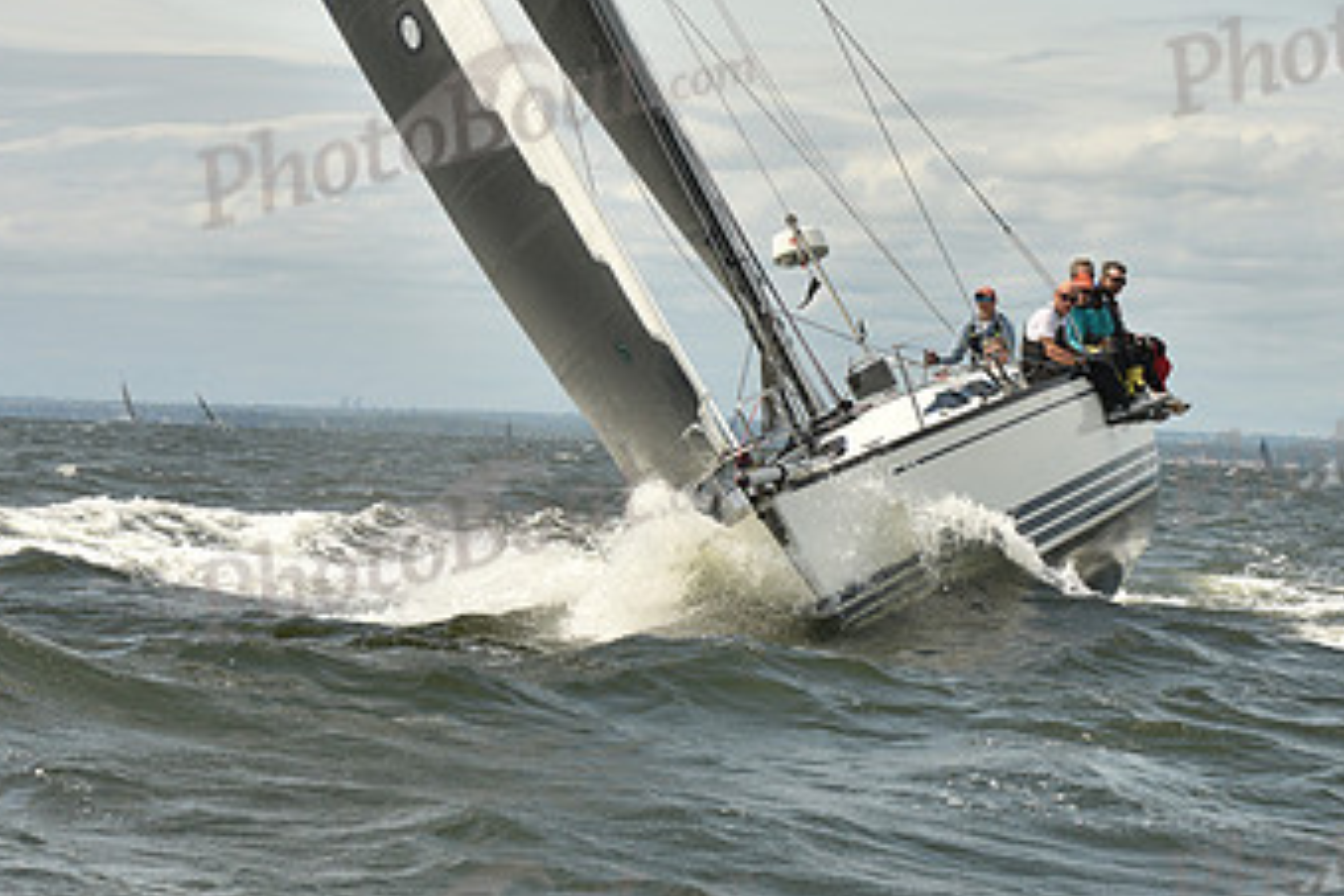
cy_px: 276
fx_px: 5488
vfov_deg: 9.3
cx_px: 963
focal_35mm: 147
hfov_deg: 13.9
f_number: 10
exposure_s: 1/800
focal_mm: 86
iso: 250
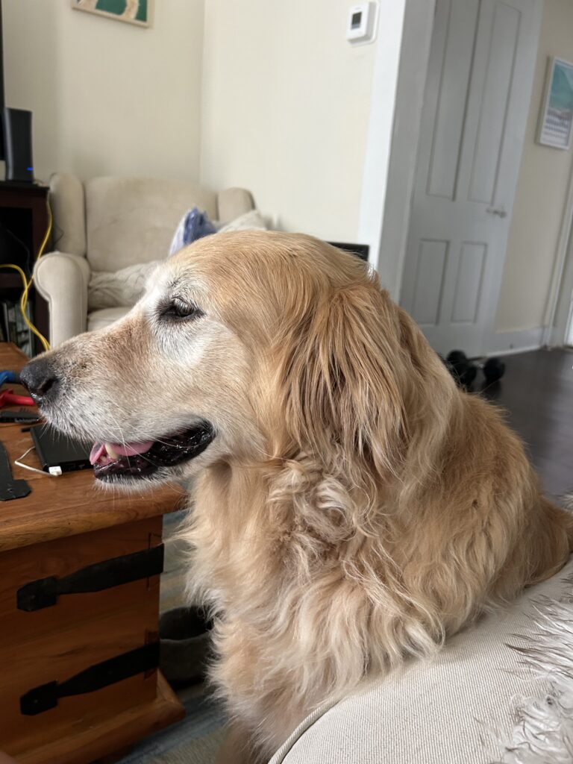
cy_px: 382
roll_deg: -4.1
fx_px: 574
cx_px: 286
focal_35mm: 26
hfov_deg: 53.1
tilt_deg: -13.7
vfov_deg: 67.3
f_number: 1.5
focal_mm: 5.7
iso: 320
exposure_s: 1/60
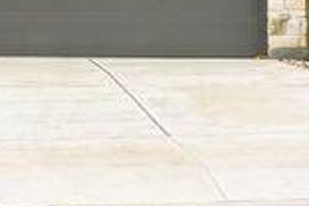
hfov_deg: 12.3
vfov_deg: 8.2
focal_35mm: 163
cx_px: -85
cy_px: -104
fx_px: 1399
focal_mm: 34
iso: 160
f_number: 8
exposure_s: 1/400
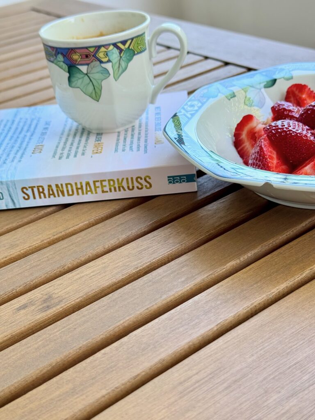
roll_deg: +7.4
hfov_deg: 30.3
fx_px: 582
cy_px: 210
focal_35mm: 48
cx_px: 158
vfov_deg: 39.7
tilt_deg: -30.1
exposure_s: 1/245
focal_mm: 6.76
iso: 64
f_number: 1.78
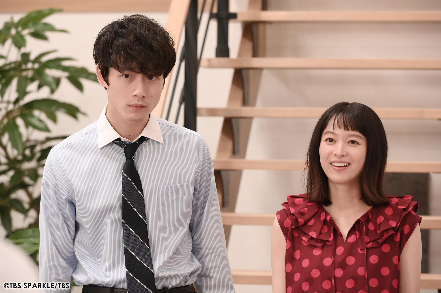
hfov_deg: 12.5
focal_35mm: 165
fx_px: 2020
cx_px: 220
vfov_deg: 8.3
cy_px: 146
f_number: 5.6
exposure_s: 1/60
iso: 4000
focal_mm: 165
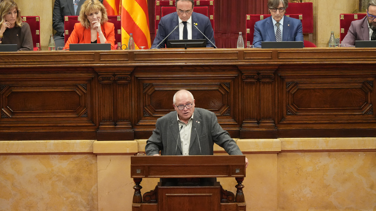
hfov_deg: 10.3
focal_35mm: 210
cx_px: 188
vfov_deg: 5.8
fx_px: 2094
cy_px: 102
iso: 8000
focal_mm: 200
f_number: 4.5
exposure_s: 1/320
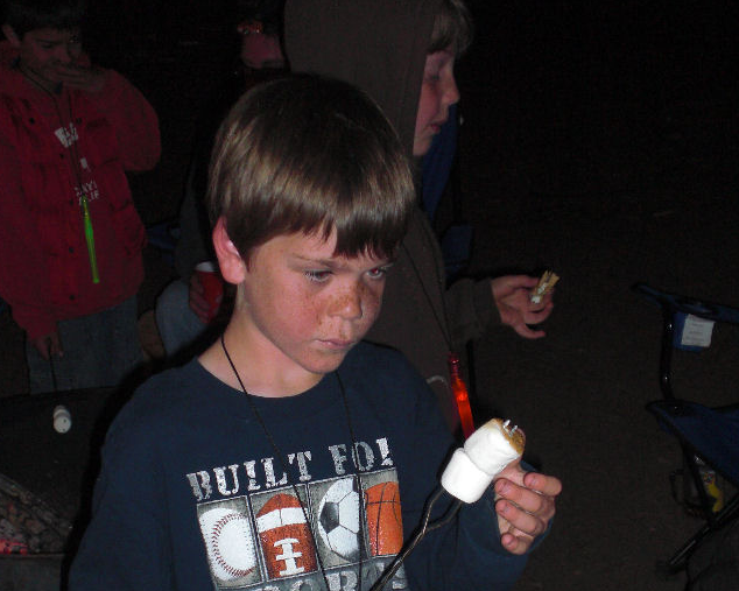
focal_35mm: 67
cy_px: 466
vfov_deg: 22.5
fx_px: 1465
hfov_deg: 28.3
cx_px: 367
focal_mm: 8.44
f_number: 3.6
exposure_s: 1/60
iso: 200
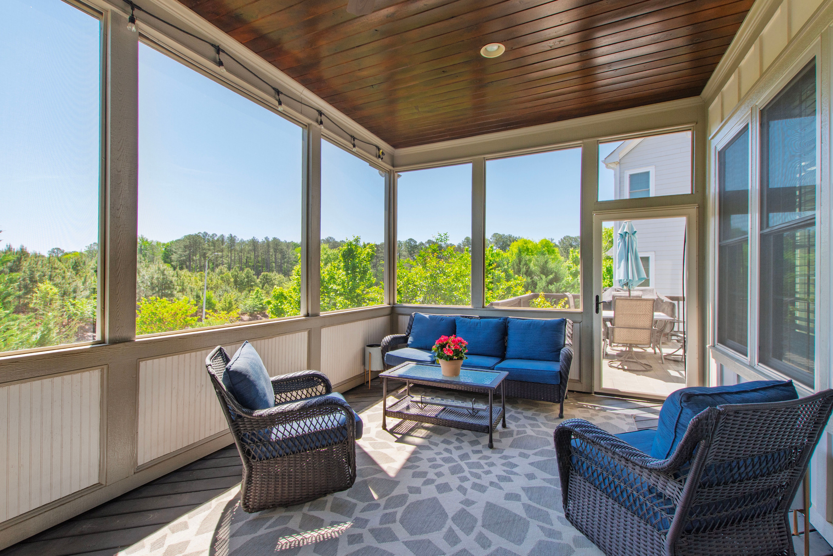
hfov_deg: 100.4
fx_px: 347
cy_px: 278
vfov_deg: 77.3
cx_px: 416
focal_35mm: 15
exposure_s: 1/80
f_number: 8
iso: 100
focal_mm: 10
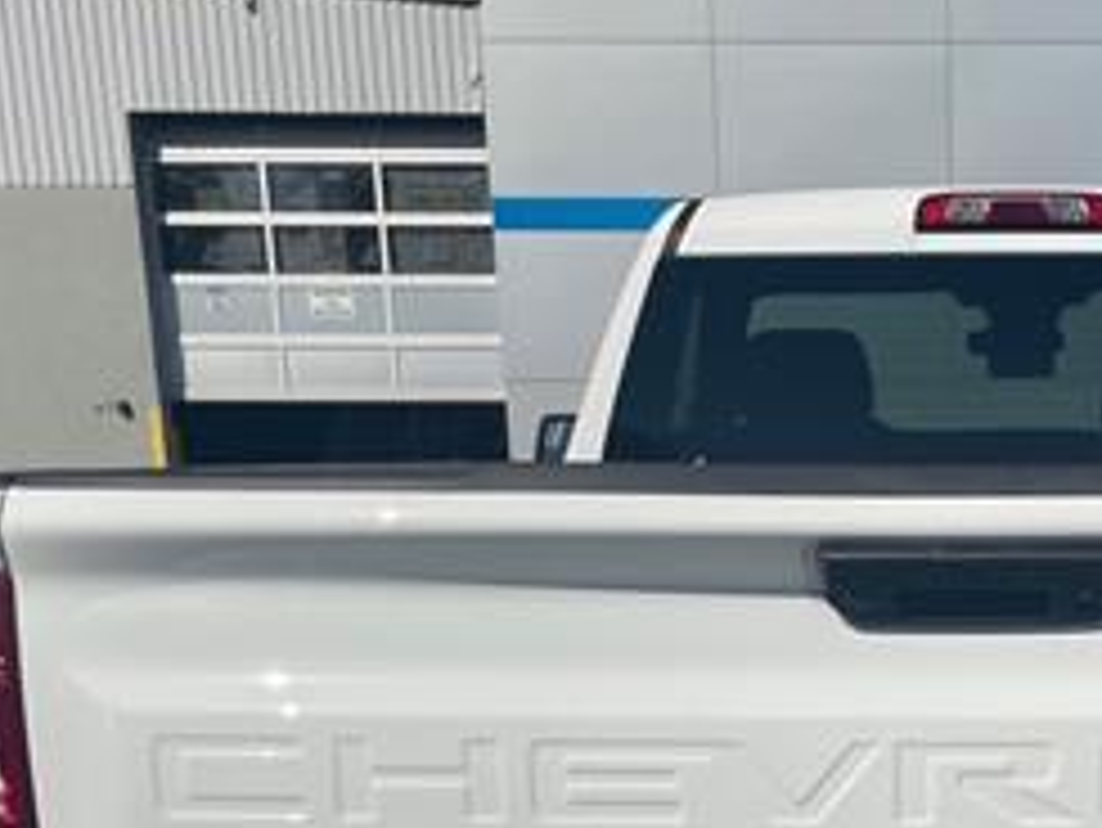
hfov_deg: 27.5
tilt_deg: -15.9
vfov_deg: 20.3
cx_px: 999
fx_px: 2166
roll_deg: +1.5
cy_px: 981
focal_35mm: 68
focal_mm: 4.2
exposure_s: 1/5814
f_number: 1.6
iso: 32
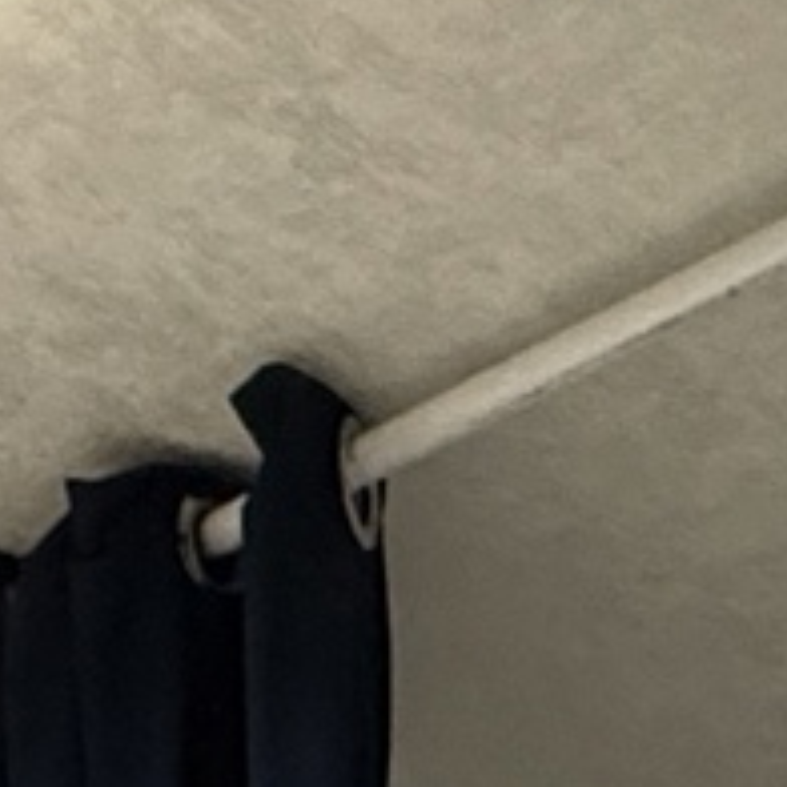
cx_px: 225
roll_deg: -0.8
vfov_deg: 10.1
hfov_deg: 14.4
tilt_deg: -6.2
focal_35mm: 121
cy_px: 2445
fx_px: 3112
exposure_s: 1/50
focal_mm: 2.22
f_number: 2.2
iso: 320
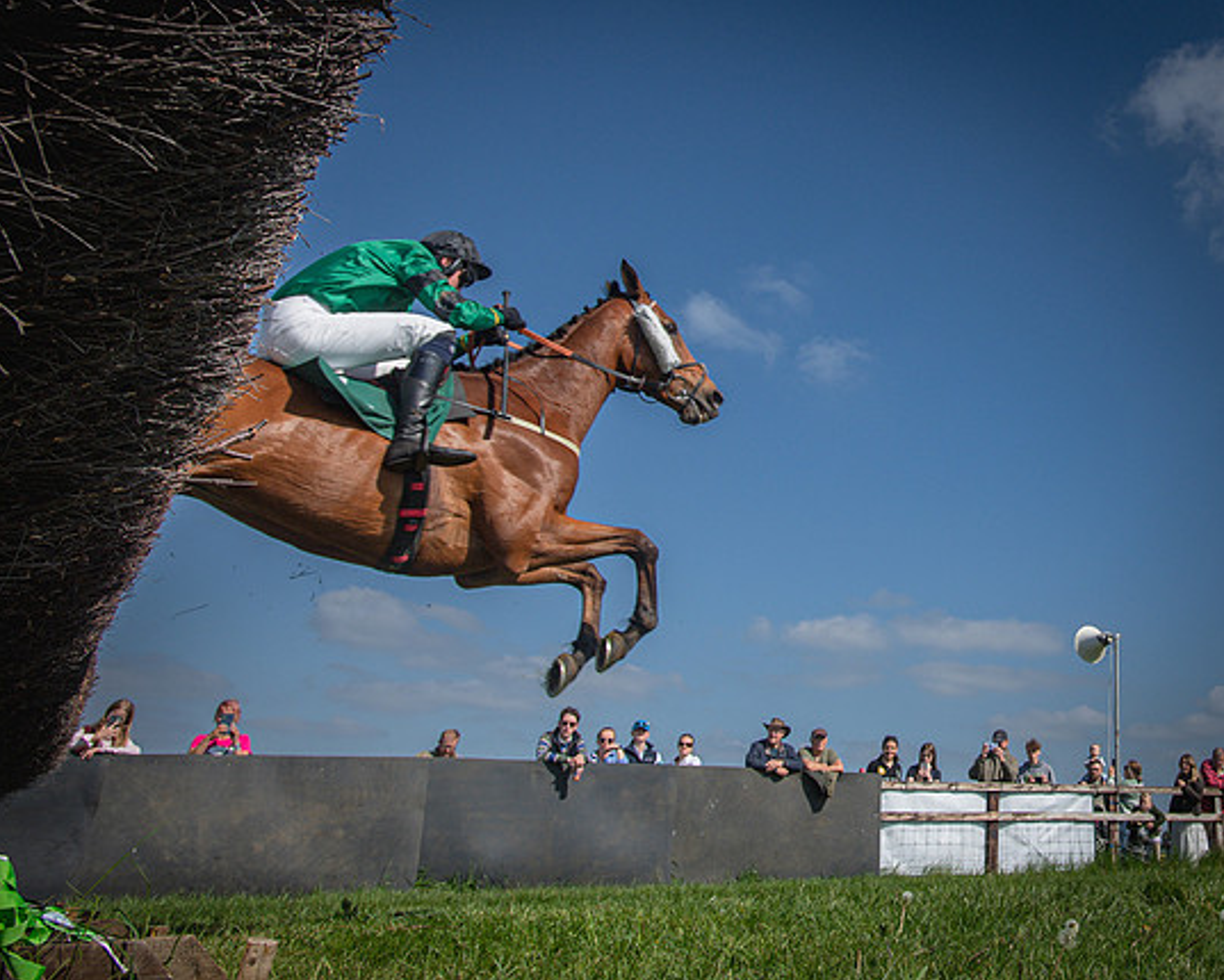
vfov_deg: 39.6
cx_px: 1036
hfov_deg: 45.7
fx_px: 1341
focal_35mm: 37
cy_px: 319
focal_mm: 22
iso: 400
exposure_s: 1/1000
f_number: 8
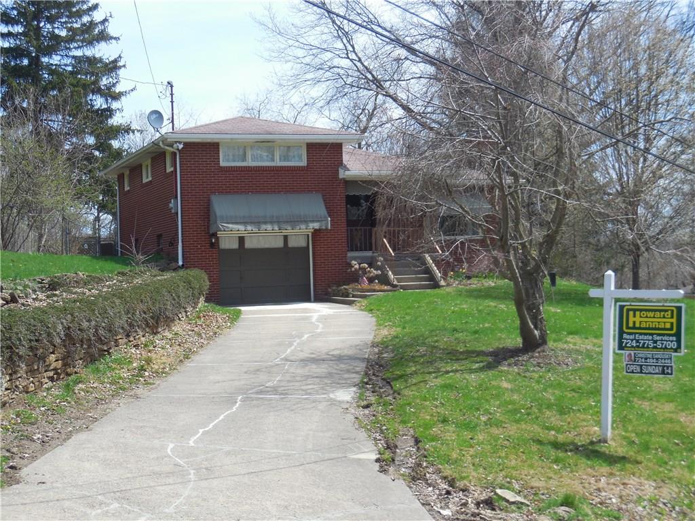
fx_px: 1325
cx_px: 348
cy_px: 260
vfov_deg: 22.3
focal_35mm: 66
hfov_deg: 29.4
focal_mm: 10.9
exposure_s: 1/640
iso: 125
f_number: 4.2
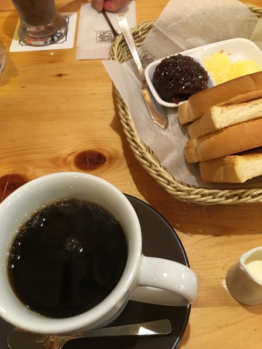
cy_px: 174
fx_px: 293
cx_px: 131
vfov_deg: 61.7
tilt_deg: -58.0
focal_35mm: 29
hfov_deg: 48.2
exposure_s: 1/15
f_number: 2.2
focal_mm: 4.15
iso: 200
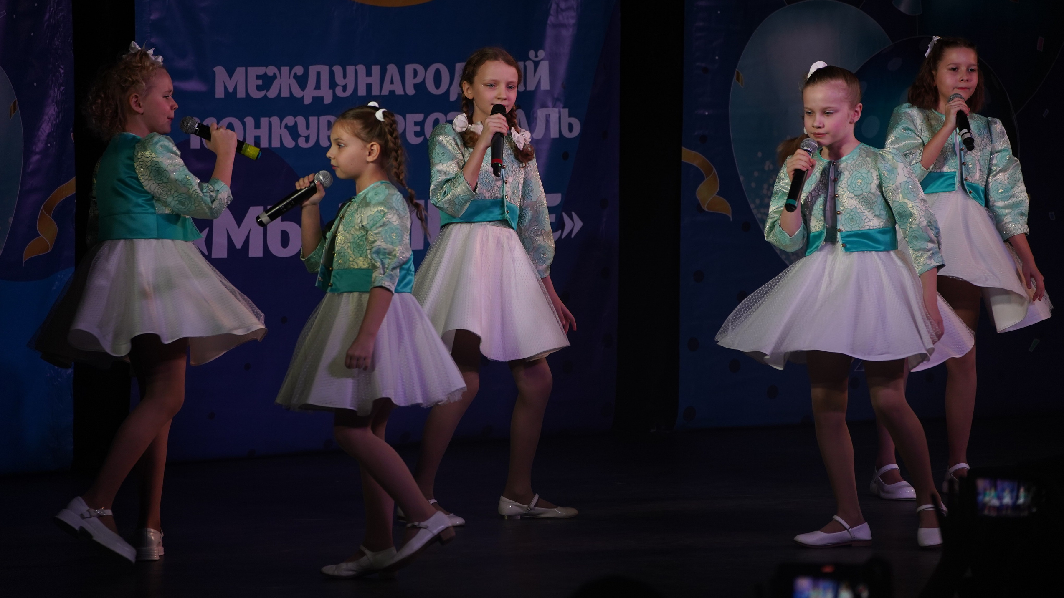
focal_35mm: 181
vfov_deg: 6.7
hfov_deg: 11.9
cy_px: 251
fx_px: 5106
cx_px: 534
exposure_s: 1/400
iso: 1600
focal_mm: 172
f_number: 5.6
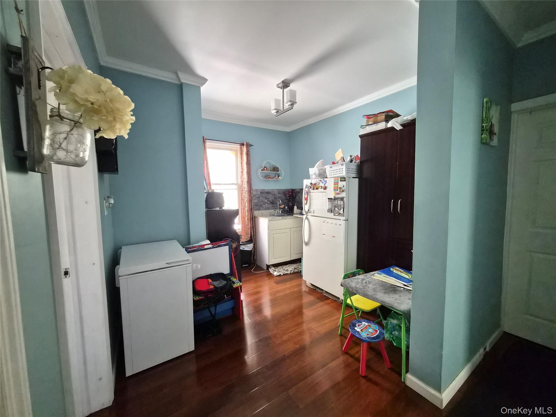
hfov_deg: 106.2
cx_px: 278
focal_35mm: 13
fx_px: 209
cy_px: 208
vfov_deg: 89.9
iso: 640
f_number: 2.2
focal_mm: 1.7
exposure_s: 1/100
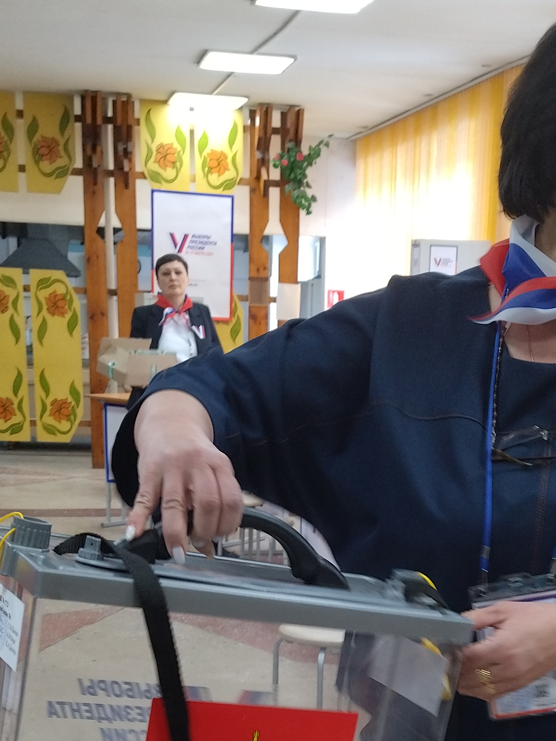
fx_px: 1371
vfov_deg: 28.3
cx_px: 358
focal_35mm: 64
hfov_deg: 22.9
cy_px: 751
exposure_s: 1/33
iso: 141
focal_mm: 4.74
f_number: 1.79
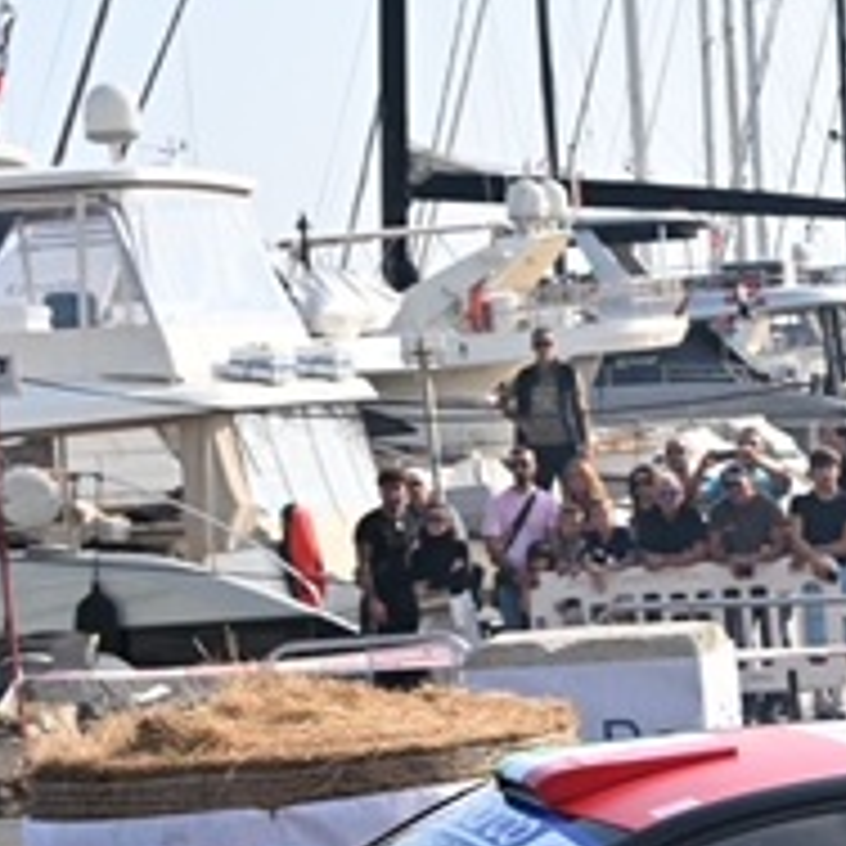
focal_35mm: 151
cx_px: 814
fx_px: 4175
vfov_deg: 11.4
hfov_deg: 11.5
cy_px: 893
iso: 320
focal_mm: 46
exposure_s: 1/1000
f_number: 7.1
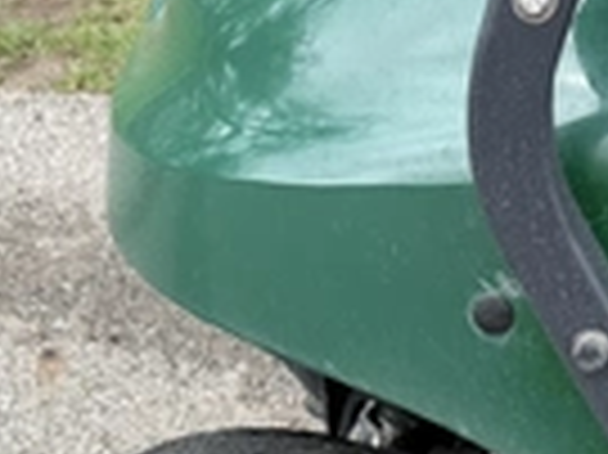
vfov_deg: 18.7
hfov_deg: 27.1
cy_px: 638
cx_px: 450
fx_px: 1246
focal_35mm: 71
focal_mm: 6.76
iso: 80
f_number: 1.78
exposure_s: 1/765
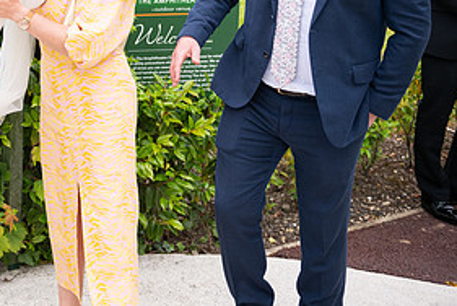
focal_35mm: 66
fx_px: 839
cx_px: -3
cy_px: 12
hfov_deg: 28.5
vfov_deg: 20.1
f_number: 3.5
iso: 250
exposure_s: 1/1250
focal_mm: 32
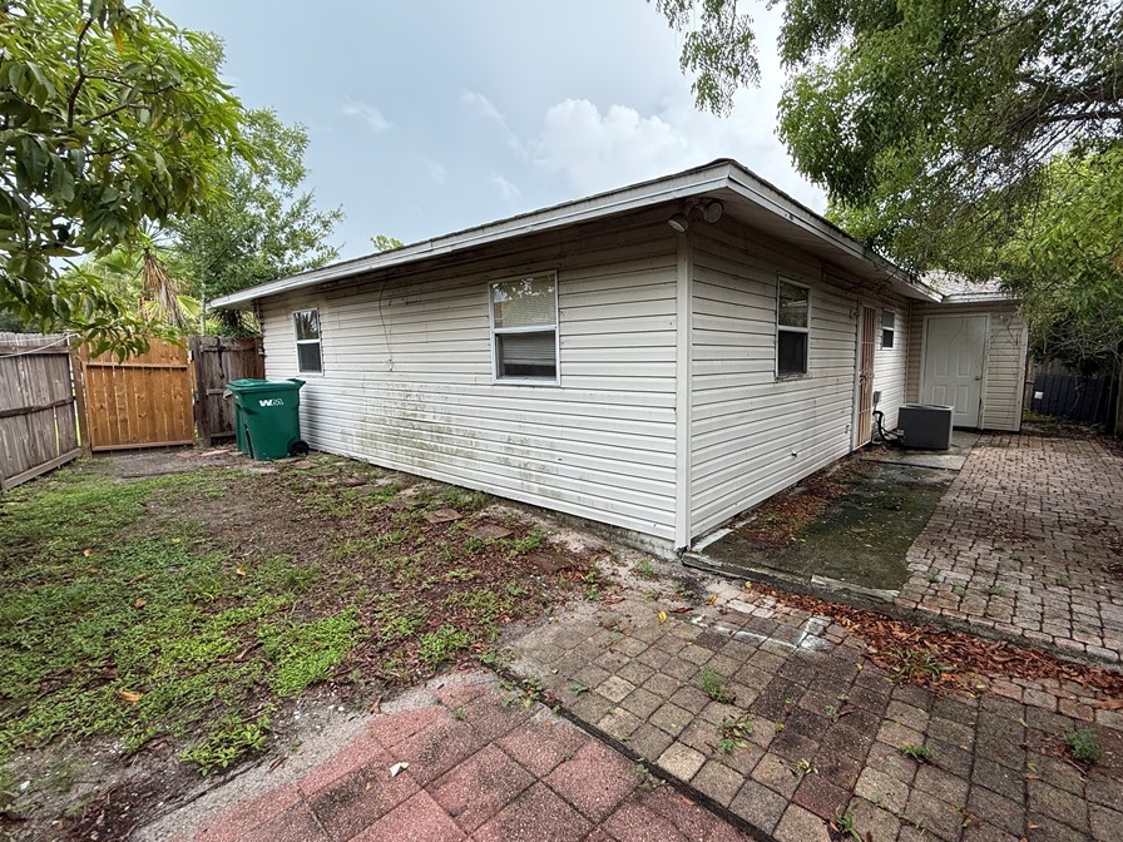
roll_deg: +0.1
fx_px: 519
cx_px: 625
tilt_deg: -5.6
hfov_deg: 94.1
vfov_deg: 78.1
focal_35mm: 16
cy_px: 424
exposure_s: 1/101
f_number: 2.2
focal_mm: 2.22
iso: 64
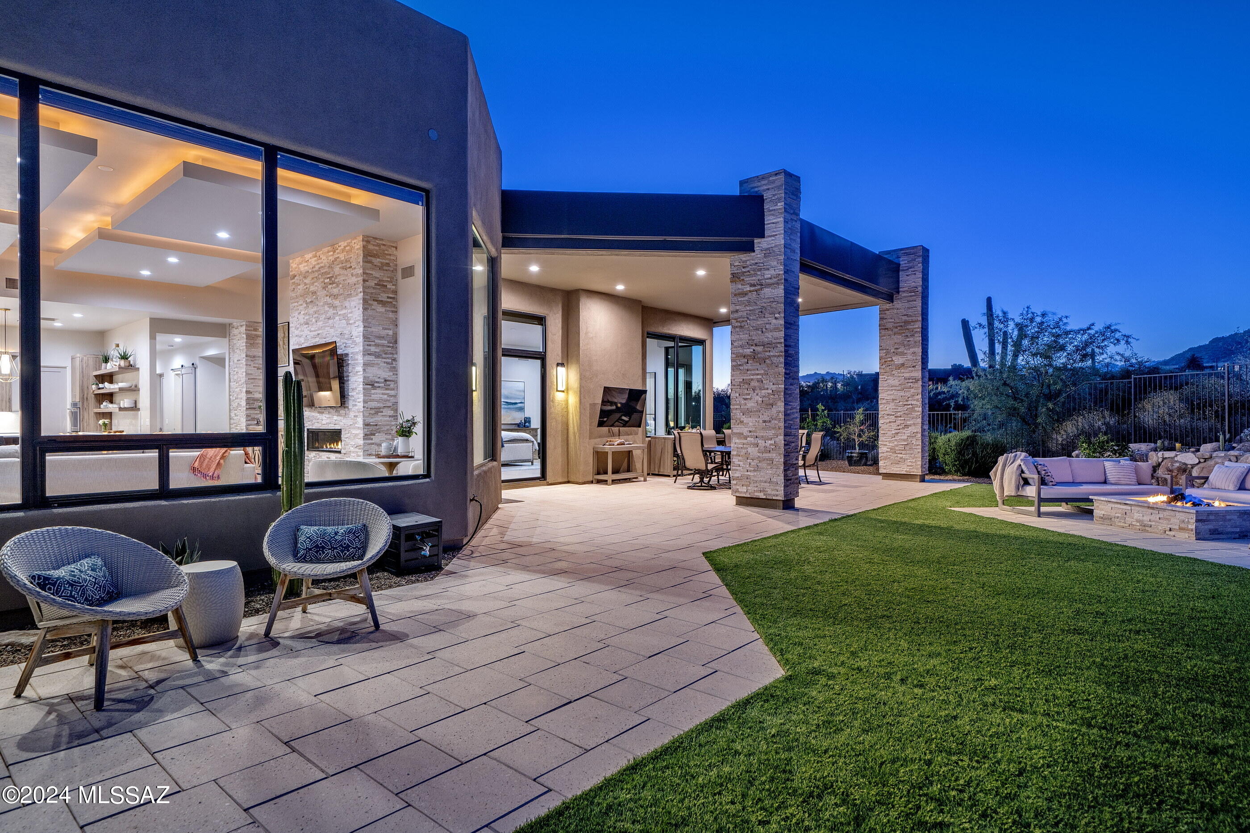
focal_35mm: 19
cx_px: 625
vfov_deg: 64.5
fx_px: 660
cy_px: 416
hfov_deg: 86.9
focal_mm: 19
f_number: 5
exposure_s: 1
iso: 200
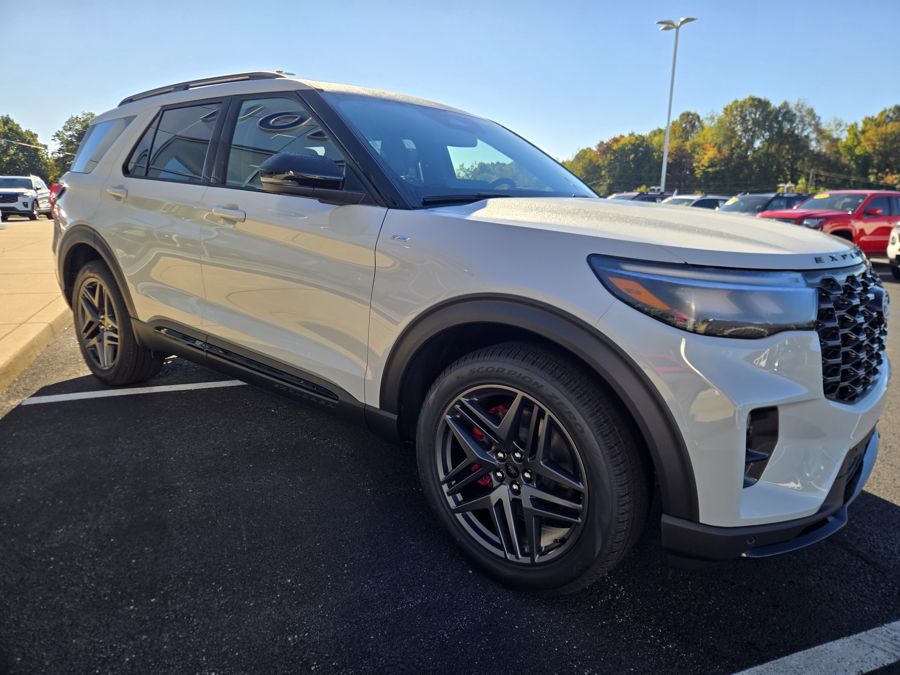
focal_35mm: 23
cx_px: 450
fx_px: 598
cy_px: 338
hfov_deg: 73.9
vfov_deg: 58.9
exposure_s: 1/1090
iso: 25
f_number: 1.8
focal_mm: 5.4
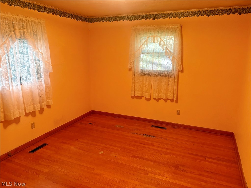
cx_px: 126
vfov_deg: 53.1
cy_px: 94
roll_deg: +0.2
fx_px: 189
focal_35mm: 26
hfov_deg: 67.3
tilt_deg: -13.2
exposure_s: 1/60
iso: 320
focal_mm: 5.96
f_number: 1.6
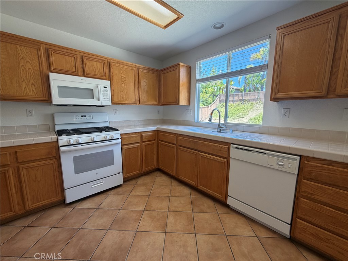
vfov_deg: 85.7
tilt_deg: -7.9
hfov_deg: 102.1
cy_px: 130
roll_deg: -0.1
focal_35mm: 14
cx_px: 174
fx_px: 141
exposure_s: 1/120
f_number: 2.2
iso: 100
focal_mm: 2.22
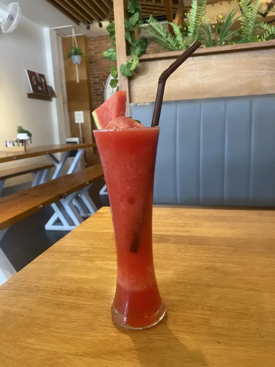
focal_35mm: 26
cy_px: 184
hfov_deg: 53.1
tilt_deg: -10.2
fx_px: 275
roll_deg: +2.4
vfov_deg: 67.3
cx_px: 138
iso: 125
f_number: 1.8
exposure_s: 1/60
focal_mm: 4.25
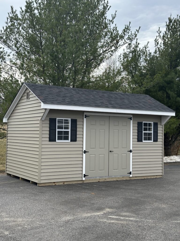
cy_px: 120
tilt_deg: -0.4
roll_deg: +0.2
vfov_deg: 39.7
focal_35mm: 48
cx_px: 90
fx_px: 333
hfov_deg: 30.3
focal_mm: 6.86
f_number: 1.78
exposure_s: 1/2070
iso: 64
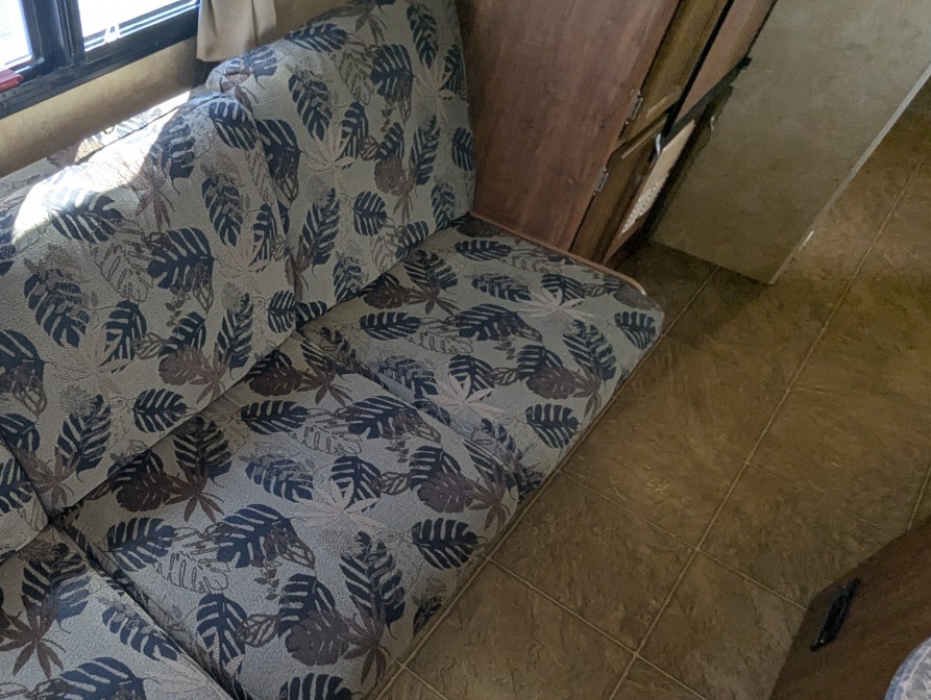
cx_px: 211
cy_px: 434
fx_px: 673
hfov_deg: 64.3
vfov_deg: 54.4
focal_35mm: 25
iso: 93
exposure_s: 1/80.8
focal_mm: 2.35
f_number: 2.2
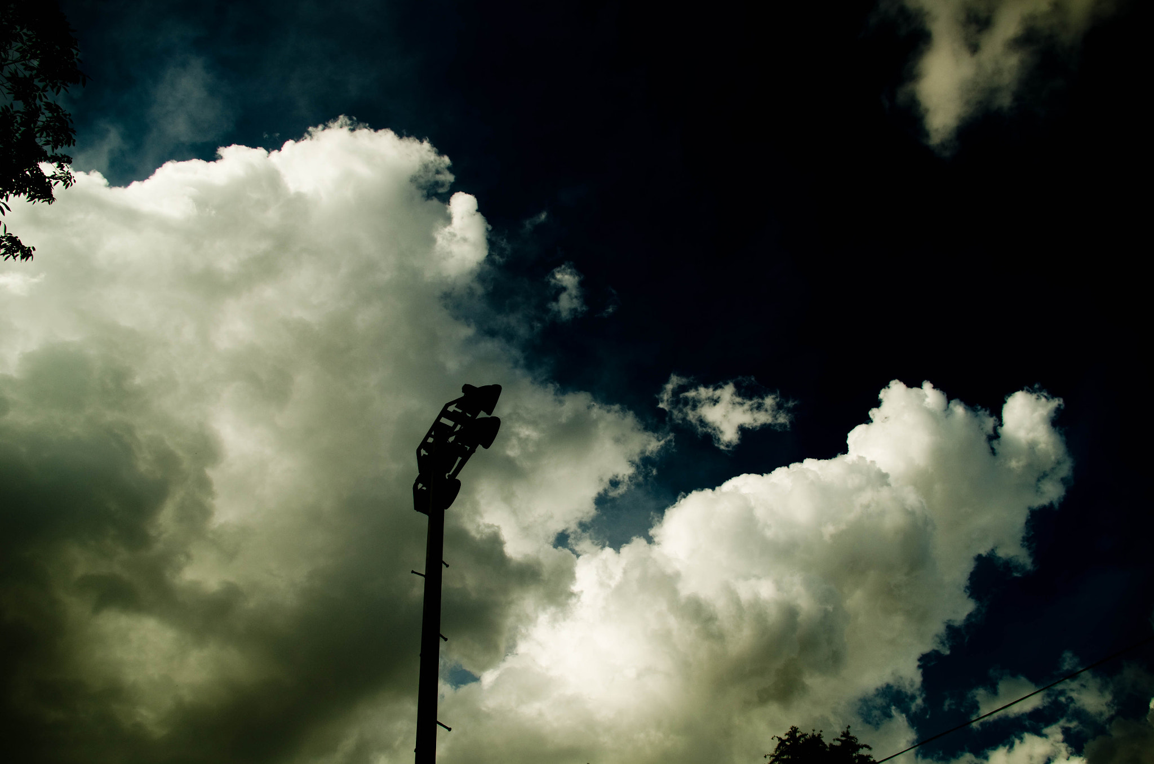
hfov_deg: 67.5
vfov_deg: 47.7
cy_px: 382
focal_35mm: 27
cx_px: 577
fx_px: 864
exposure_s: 1/800
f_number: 7.1
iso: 100
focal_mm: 18
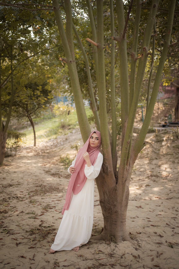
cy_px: 134
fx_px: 261
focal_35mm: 35
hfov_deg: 37.9
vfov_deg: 54.4
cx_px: 90
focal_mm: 35
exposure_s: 1/200
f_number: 1.8
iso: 125
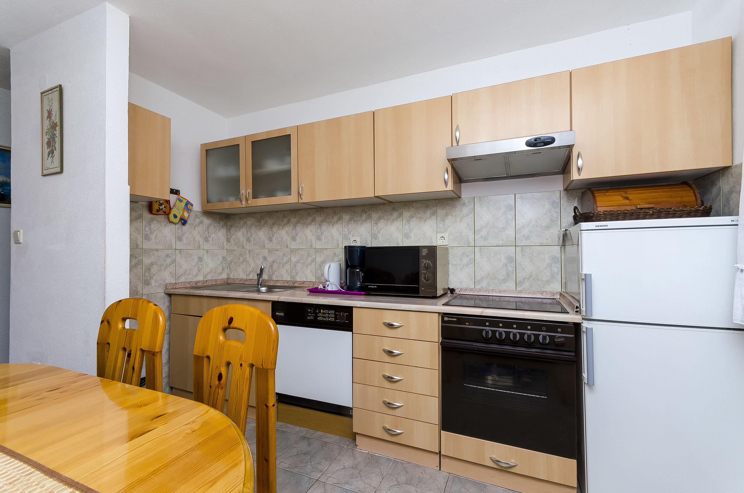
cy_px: 246
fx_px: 309
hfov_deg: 100.5
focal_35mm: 15
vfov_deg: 77.1
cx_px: 372
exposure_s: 1/200
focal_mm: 10
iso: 250
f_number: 8
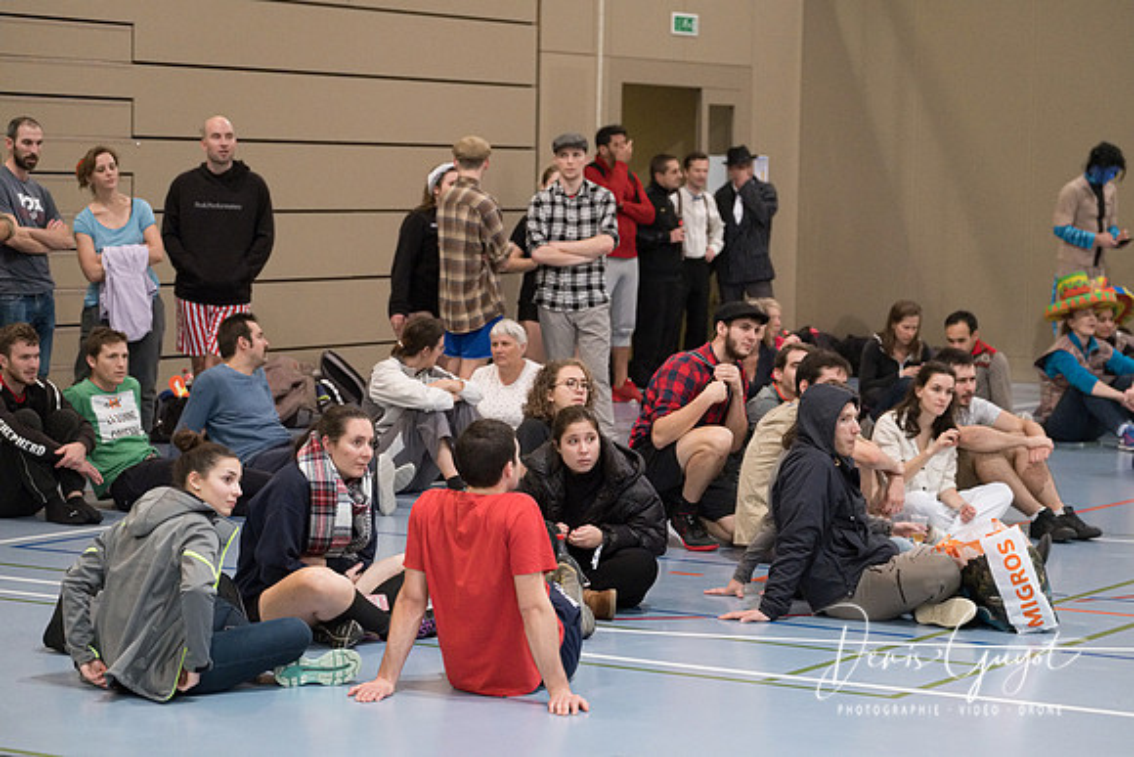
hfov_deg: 21.5
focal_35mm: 95
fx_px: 2993
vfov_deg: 14.4
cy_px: 378
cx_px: 567
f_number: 2.8
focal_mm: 63.4
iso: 4000
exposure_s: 1/250
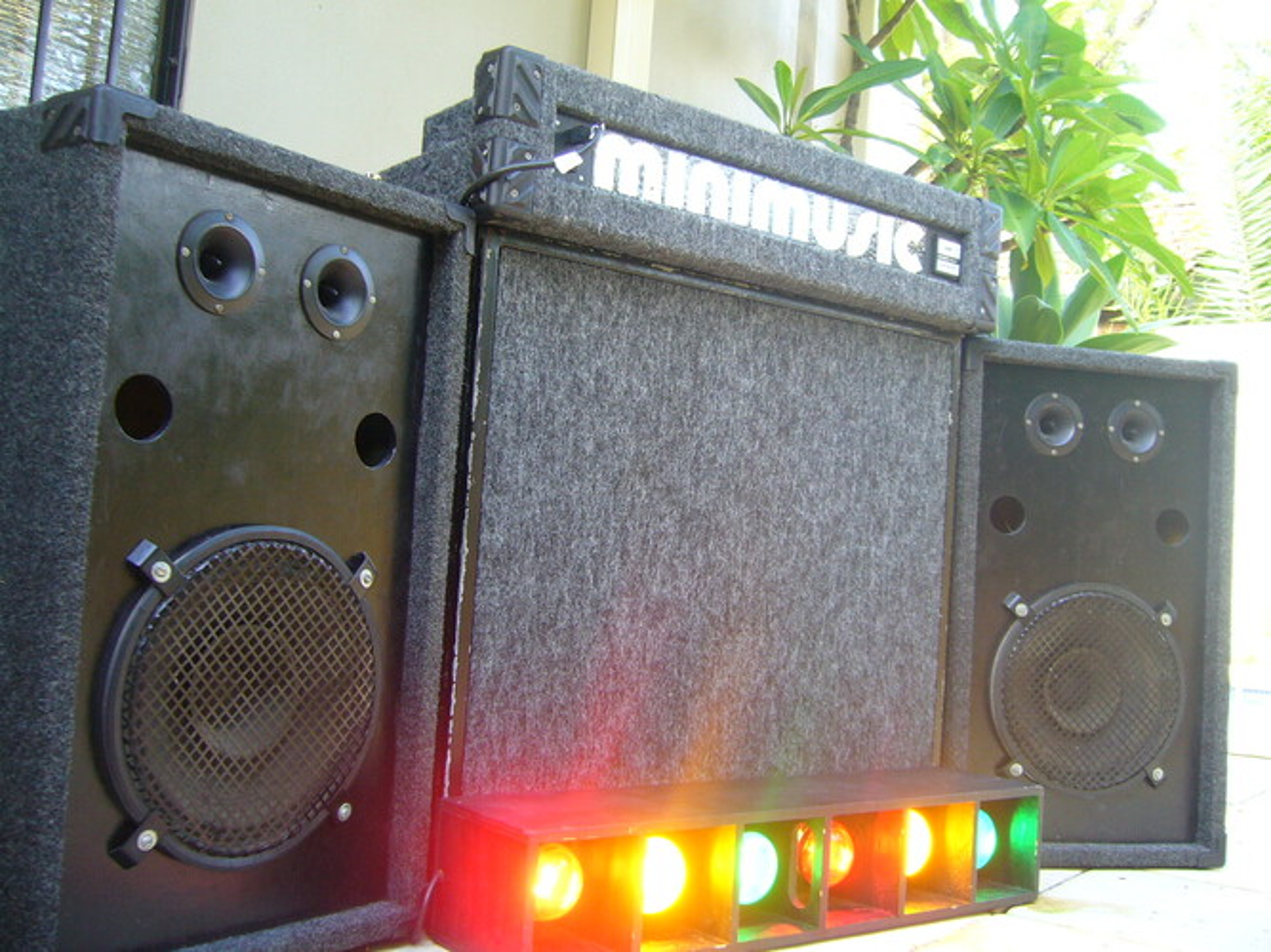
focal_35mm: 35
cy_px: 476
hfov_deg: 52.6
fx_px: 1285
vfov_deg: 40.7
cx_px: 636
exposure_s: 1/20
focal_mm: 5.8
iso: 100
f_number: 2.8
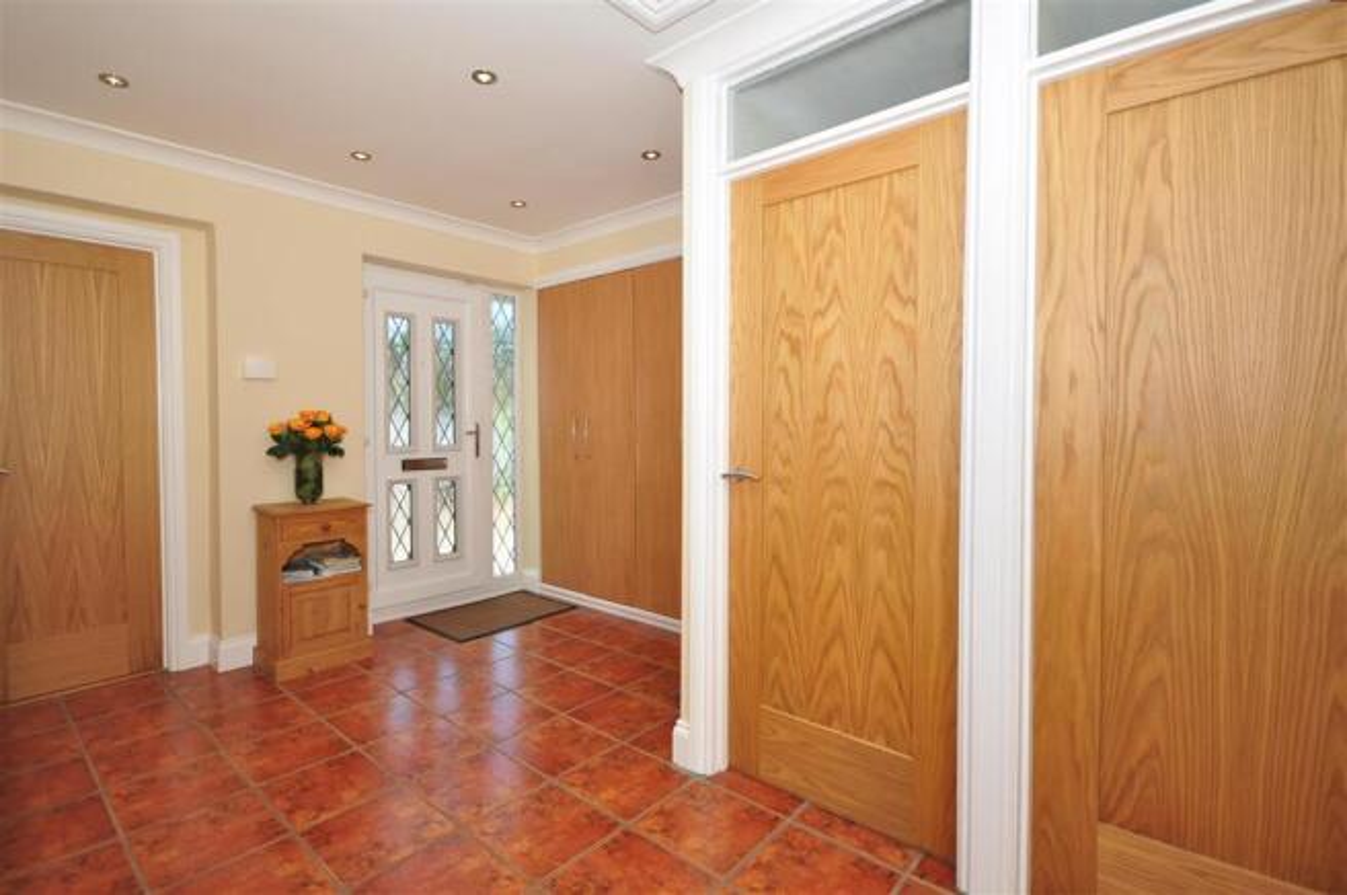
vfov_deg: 77.2
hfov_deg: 100.4
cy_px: 448
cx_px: 674
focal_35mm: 15
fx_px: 561
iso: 200
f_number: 4
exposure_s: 1/200
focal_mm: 10
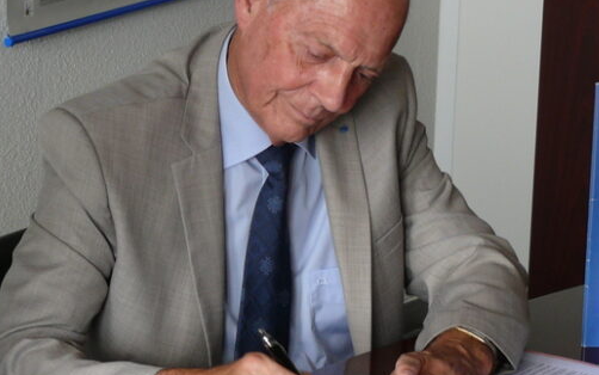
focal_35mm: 151
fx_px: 2466
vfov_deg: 8.7
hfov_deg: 13.8
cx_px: 189
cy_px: 304
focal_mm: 14.1
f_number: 3.2
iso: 100
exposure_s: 1/40
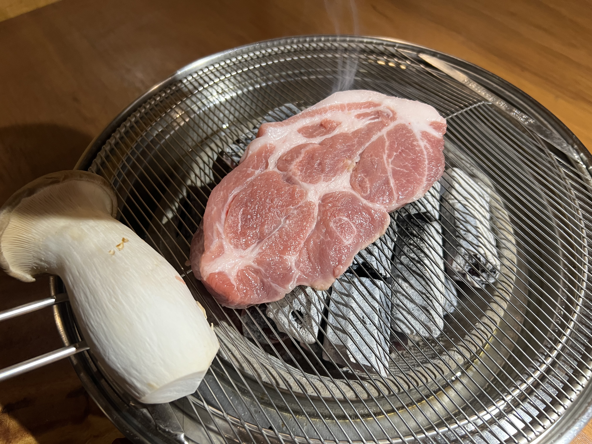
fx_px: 445
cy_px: 222
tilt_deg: -54.8
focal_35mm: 26
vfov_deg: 53.1
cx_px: 296
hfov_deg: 67.3
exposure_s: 1/60
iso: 160
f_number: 1.5
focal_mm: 5.7
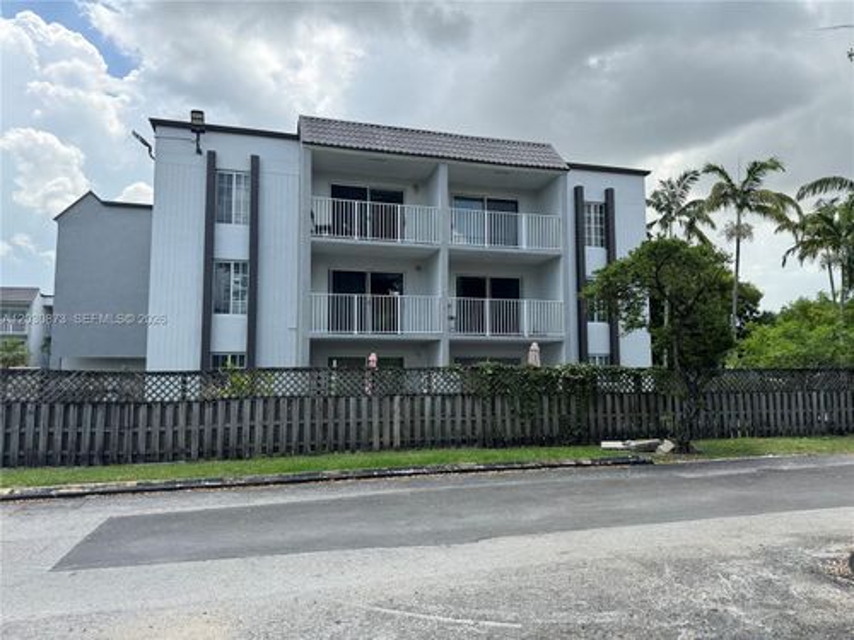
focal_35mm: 24
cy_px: 320
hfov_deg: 71.6
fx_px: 592
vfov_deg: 56.8
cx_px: 427
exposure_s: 1/2331
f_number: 1.78
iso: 80
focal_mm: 6.76
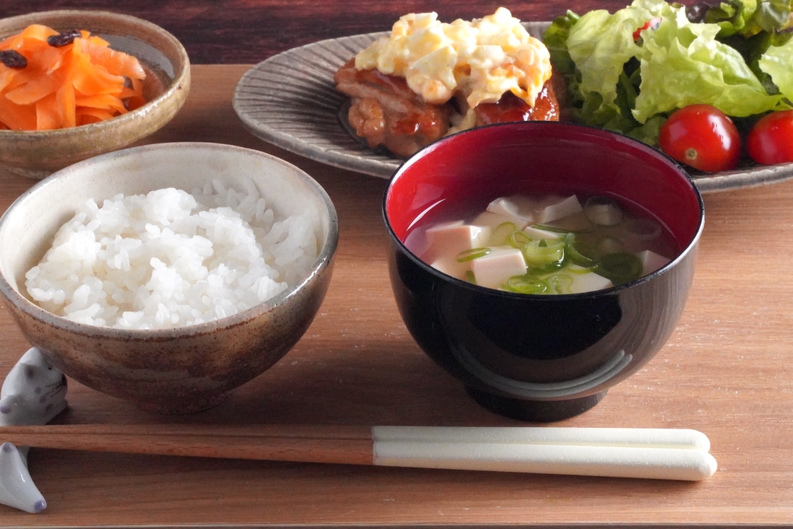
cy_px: 272
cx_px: 396
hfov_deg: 25.1
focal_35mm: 81
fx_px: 1784
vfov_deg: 16.9
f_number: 22
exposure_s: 1/40
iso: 25600
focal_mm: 65
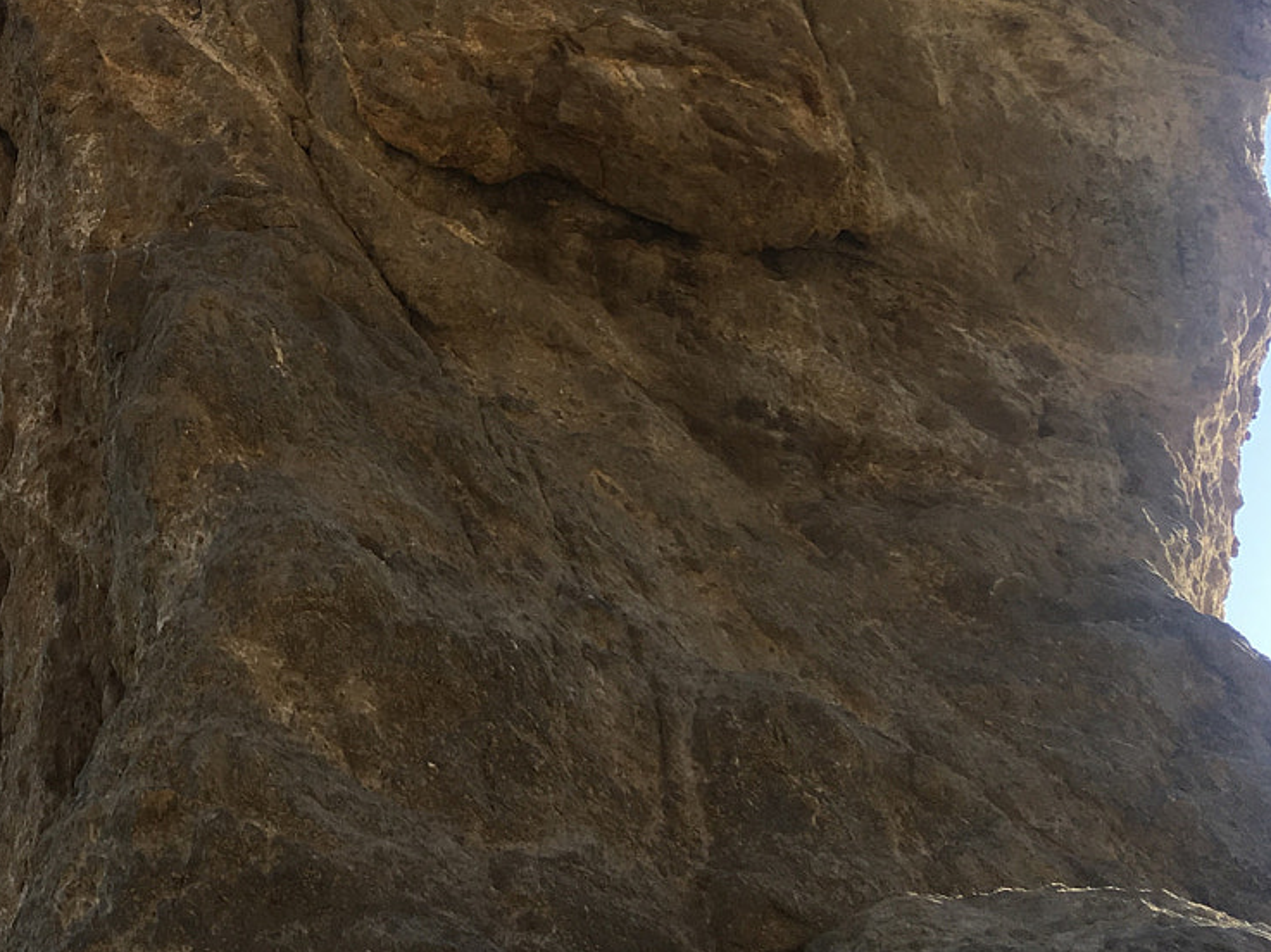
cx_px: -50
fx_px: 2312
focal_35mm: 63
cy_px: 198
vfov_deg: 23.0
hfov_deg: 28.5
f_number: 2.2
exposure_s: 1/754
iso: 25
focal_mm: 4.15
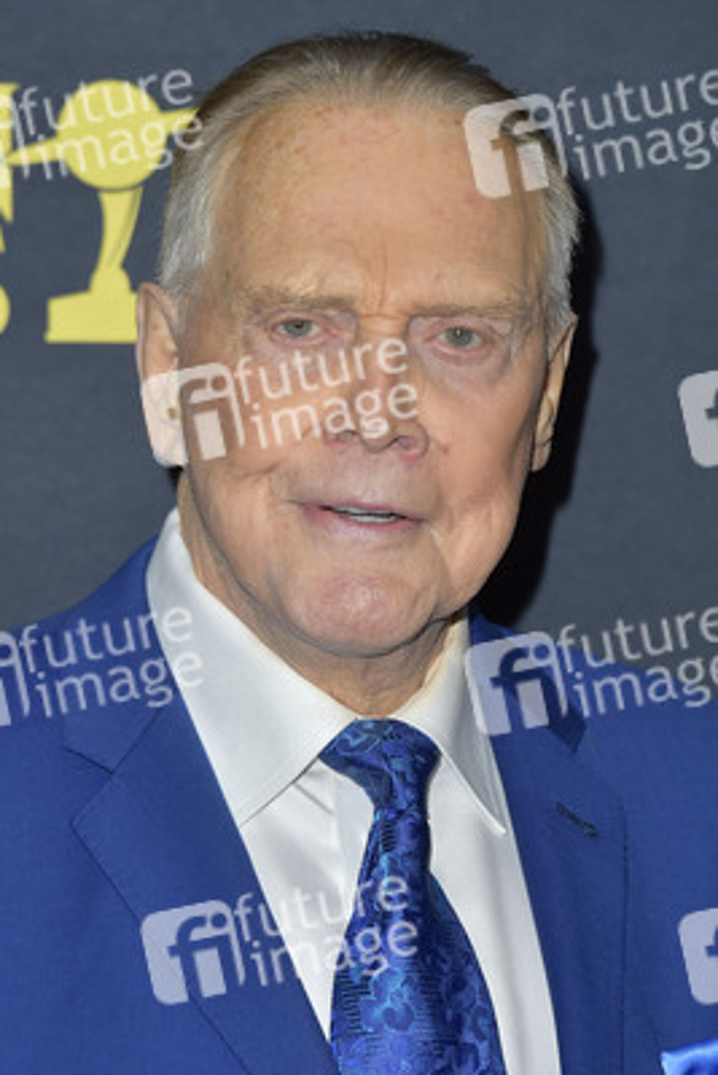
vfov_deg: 16.8
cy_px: 538
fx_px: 3646
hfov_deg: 11.2
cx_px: 359
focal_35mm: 122
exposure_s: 1/250
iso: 250
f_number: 6.3
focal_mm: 122
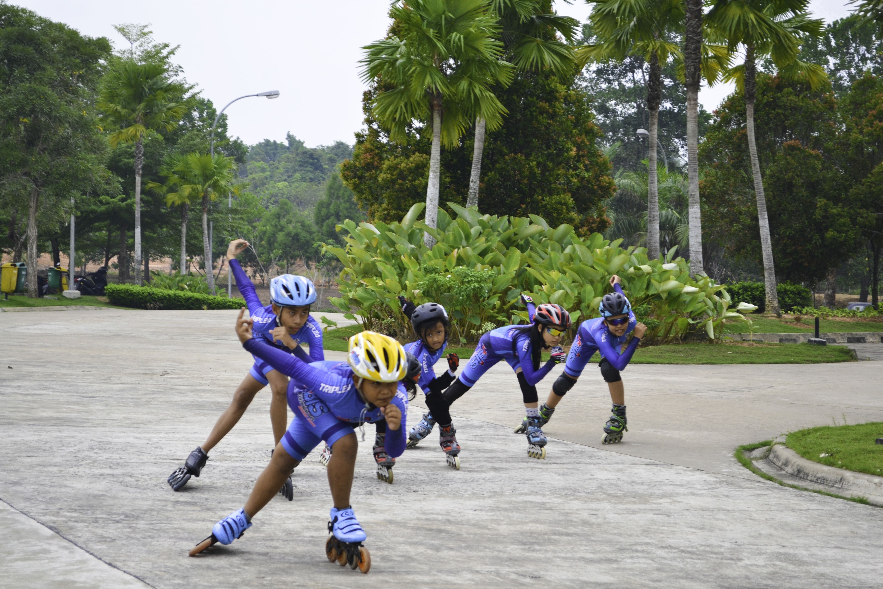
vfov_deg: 16.6
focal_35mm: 82
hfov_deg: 24.6
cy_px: 294
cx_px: 442
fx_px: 2023
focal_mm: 55
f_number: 5.6
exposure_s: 1/125
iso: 140
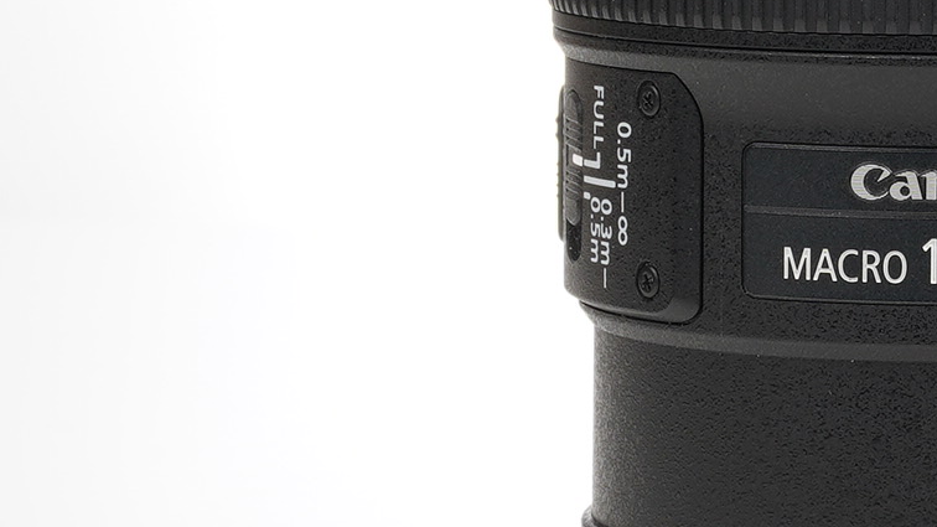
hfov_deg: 9.3
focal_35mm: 229
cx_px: 1001
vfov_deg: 5.3
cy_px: 41
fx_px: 5689
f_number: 16
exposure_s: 1/250
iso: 200
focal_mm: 56
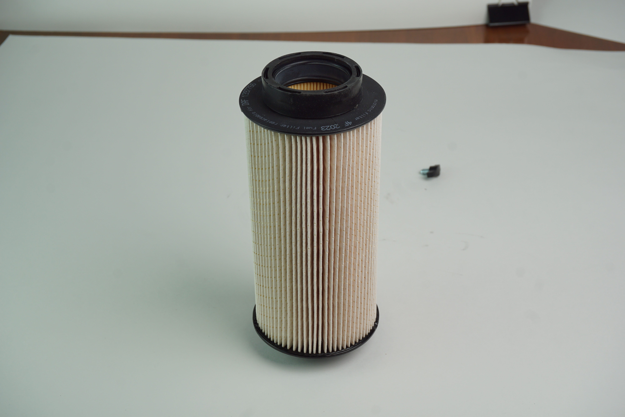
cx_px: 312
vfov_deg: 25.8
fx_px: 911
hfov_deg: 37.9
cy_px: 208
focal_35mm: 52
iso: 100
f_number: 8
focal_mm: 35
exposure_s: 1/15
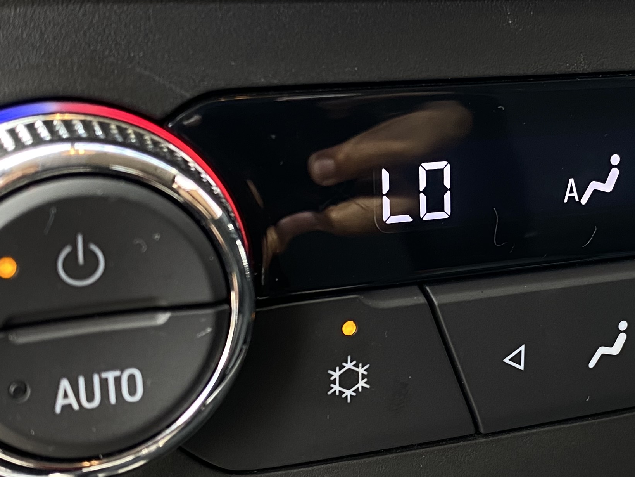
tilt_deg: -14.6
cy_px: 215
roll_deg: -2.7
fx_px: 1174
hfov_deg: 29.8
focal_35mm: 64
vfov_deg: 22.9
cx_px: 471
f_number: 1.8
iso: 125
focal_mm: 4.25
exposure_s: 1/86
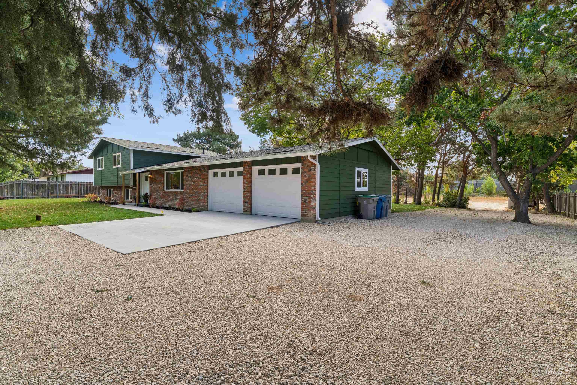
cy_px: 192
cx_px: 288
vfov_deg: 71.1
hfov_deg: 94.0
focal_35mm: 17
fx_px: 269
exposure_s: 1/100
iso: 400
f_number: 13
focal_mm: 16.8
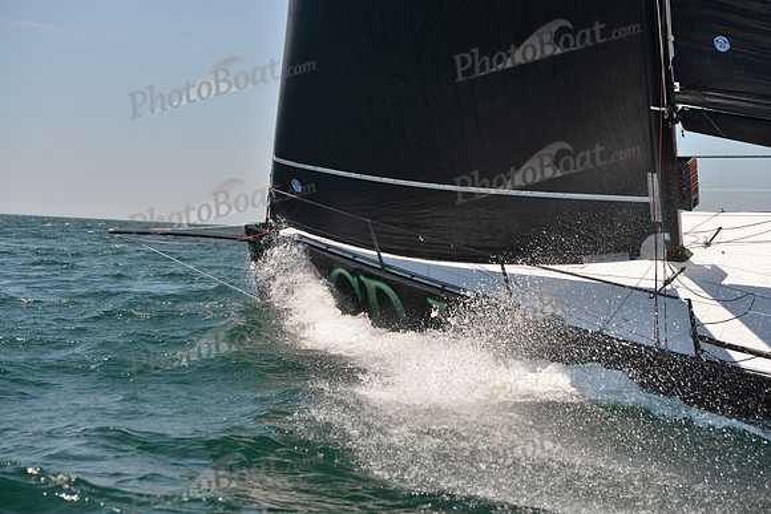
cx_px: 386
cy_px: 257
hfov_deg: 28.8
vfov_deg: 19.5
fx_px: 1499
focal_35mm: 70
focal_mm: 70
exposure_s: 1/800
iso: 400
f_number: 5.6
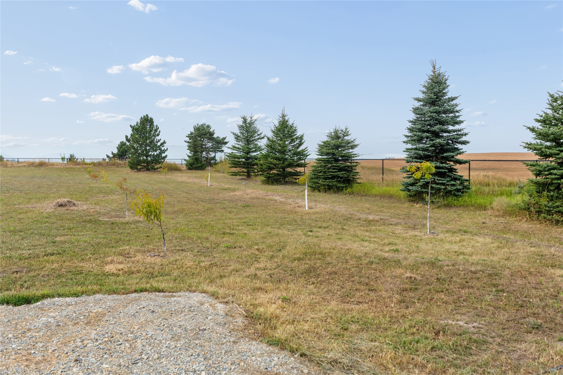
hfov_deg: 61.9
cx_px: 282
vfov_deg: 43.6
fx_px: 469
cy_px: 188
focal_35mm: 30
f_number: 6.3
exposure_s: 1/640
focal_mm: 20
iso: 100
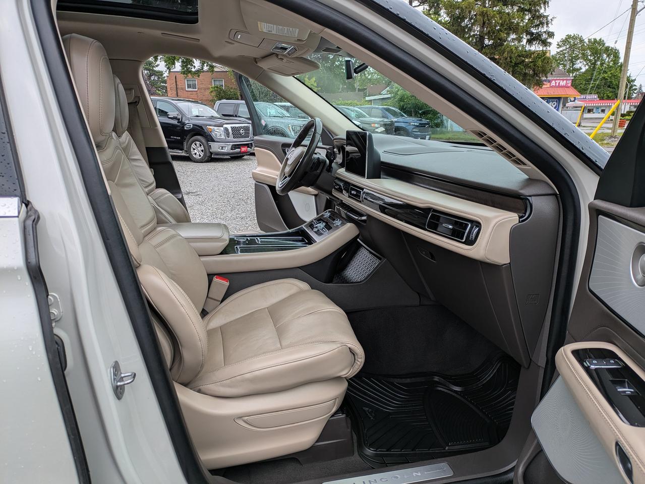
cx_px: 322
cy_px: 242
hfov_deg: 69.4
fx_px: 466
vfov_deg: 54.9
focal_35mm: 25
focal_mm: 5.43
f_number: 1.89
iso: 42
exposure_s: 1/772
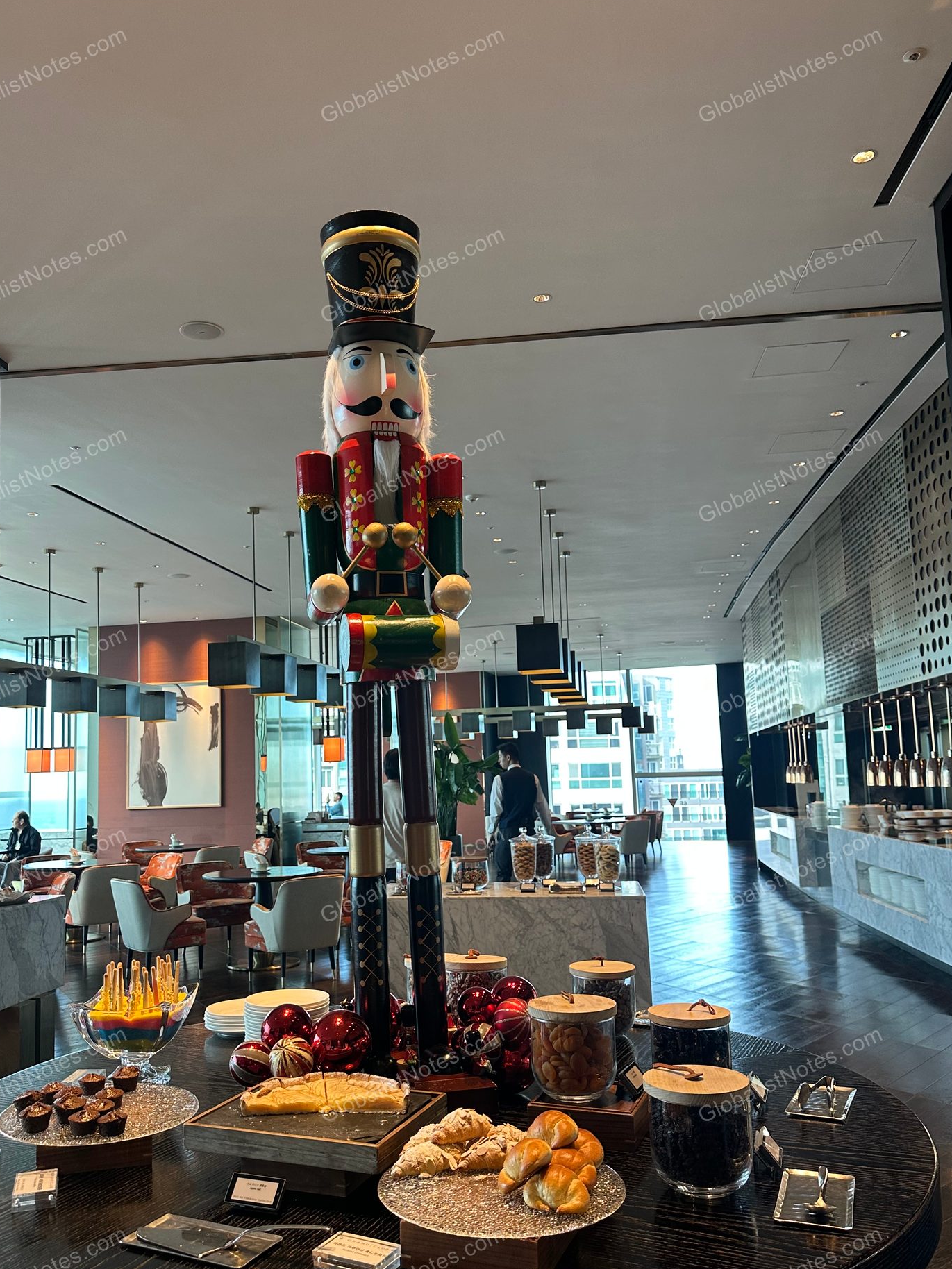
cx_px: 412
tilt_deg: +6.8
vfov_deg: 63.4
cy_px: 675
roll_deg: +0.9
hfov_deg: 49.6
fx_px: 1027
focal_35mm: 28
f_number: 1.78
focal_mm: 6.86
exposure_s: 1/114
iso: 160
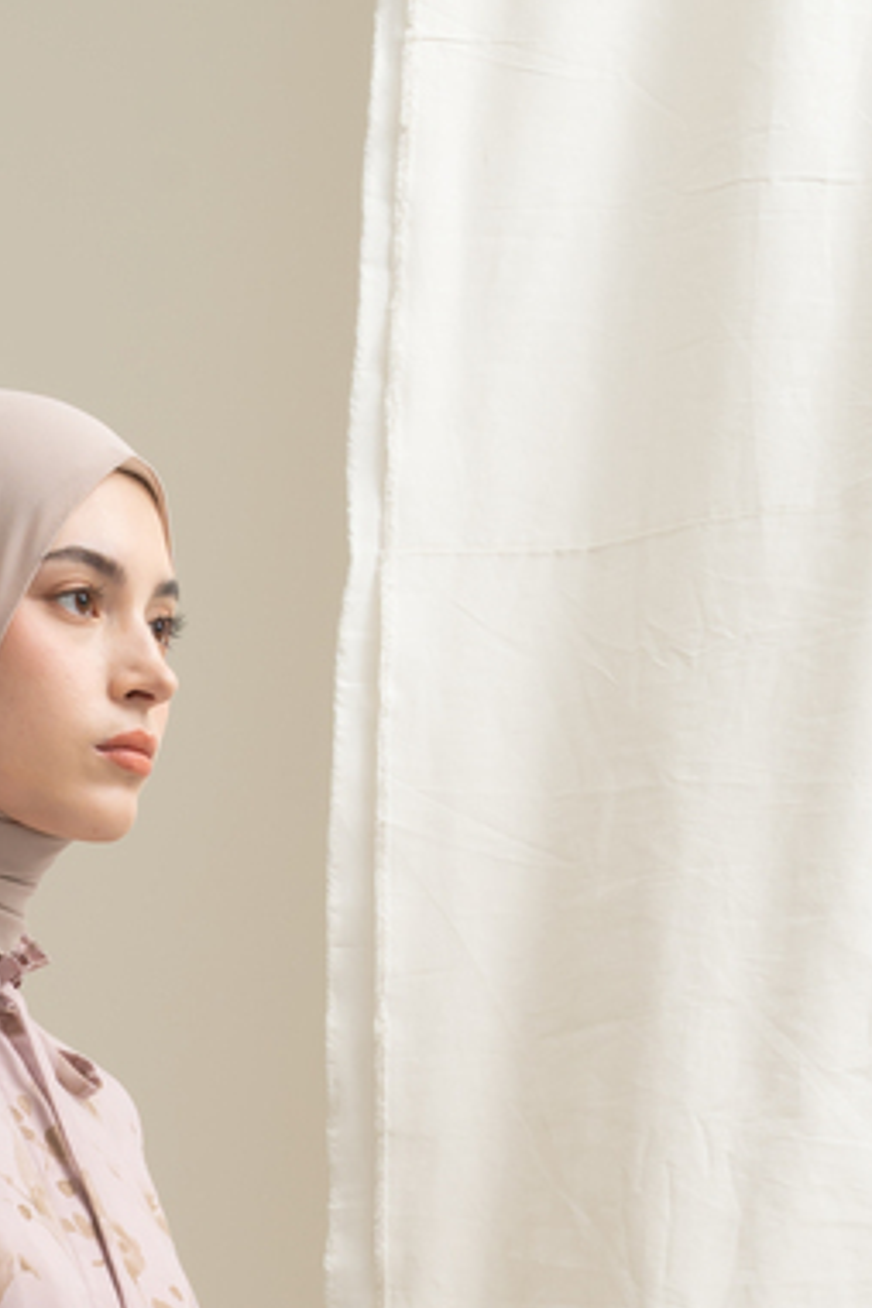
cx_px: -113
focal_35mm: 170
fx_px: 6176
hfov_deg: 8.0
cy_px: 2056
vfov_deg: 11.5
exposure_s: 1/160
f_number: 11
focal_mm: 48
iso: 100
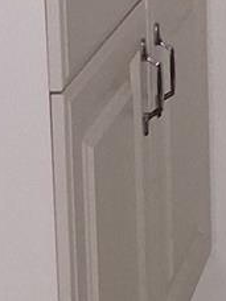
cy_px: -139
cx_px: 452
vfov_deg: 10.9
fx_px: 1523
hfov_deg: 8.1
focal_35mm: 175
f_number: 1.8
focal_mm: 3.98
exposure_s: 1/20
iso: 25
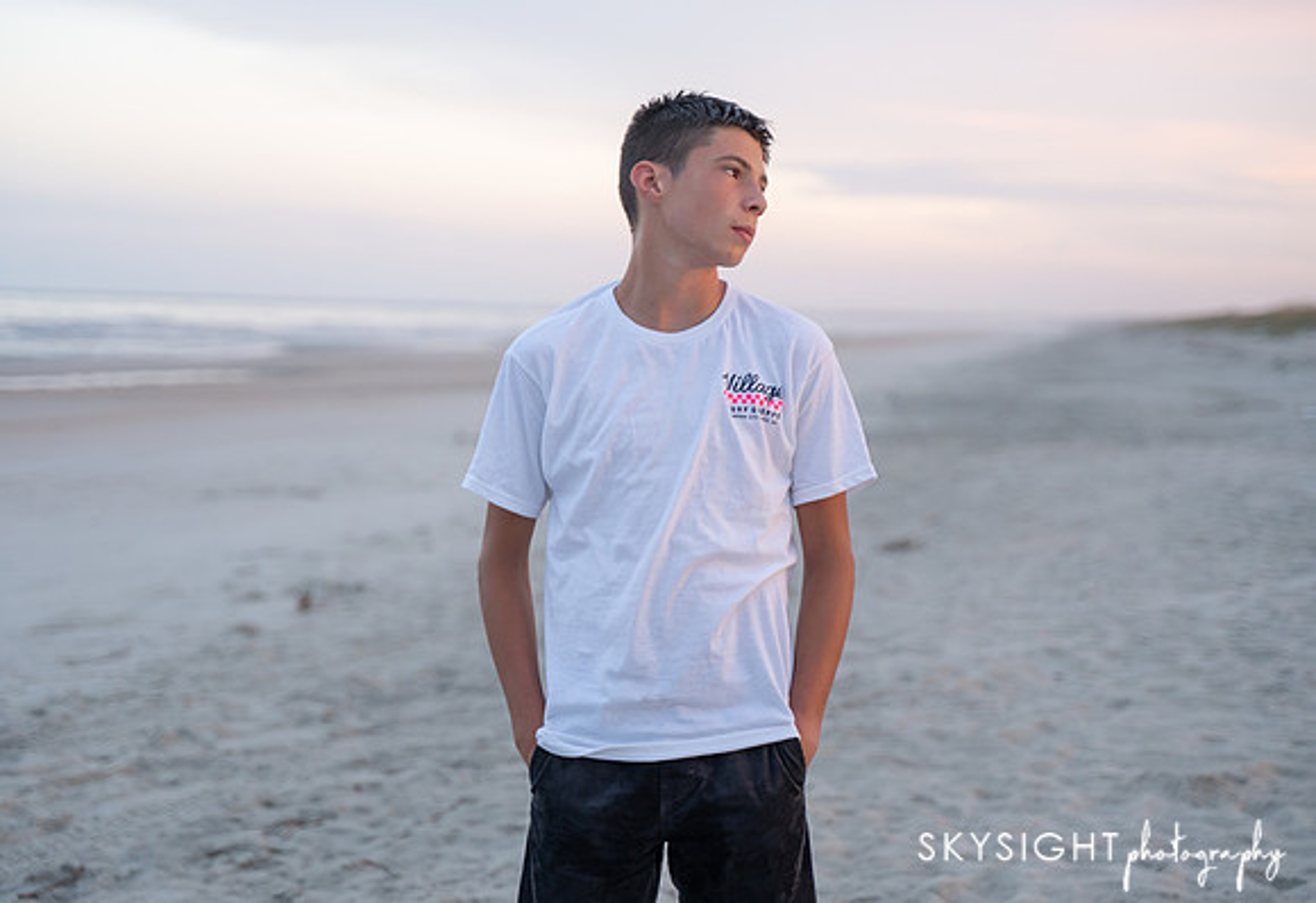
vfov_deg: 22.0
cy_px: 439
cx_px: 620
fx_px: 2319
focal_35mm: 63
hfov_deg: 31.7
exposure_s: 1/80
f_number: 2.8
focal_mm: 60
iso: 1250
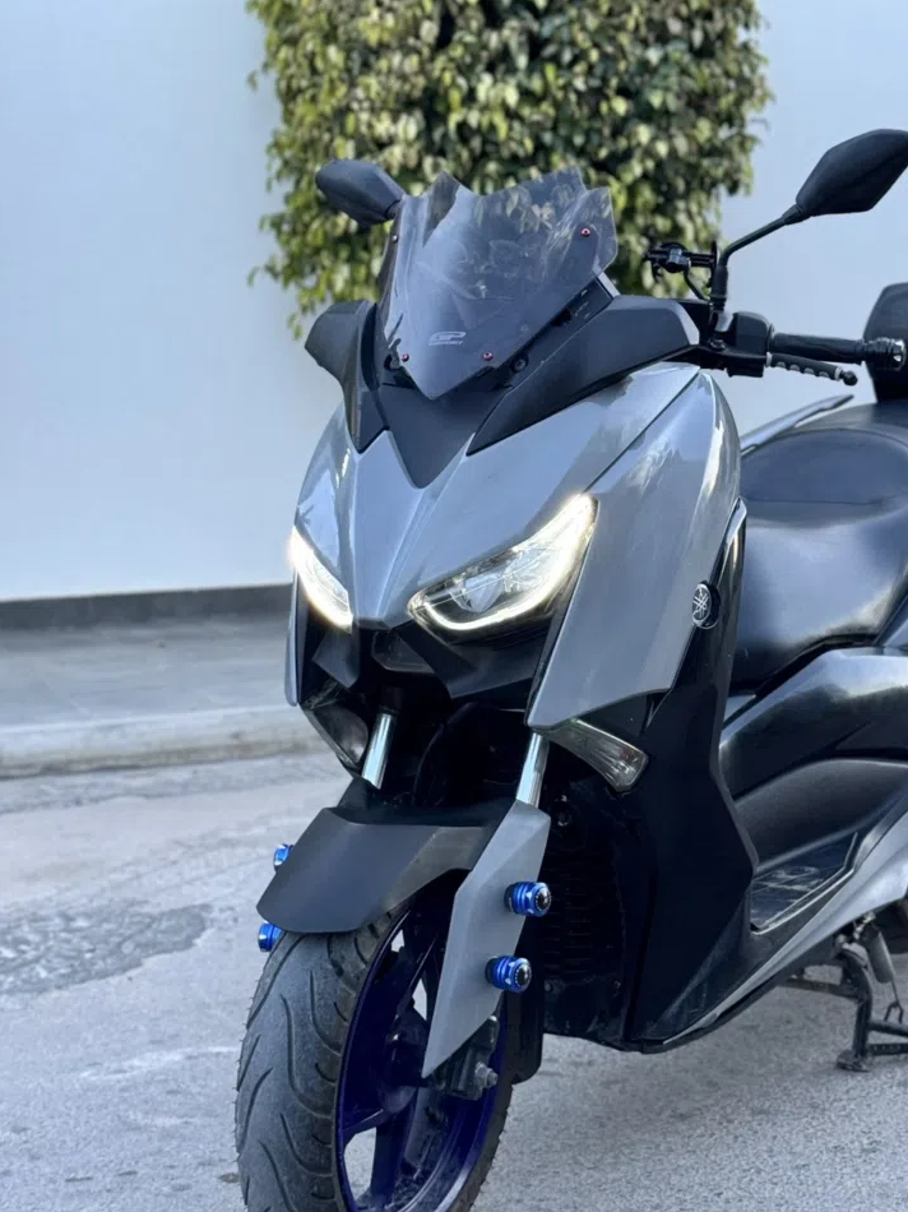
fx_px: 2414
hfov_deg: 21.2
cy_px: 614
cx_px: 590
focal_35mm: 69
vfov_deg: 28.2
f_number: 1.78
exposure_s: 1/60
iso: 200
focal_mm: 6.76
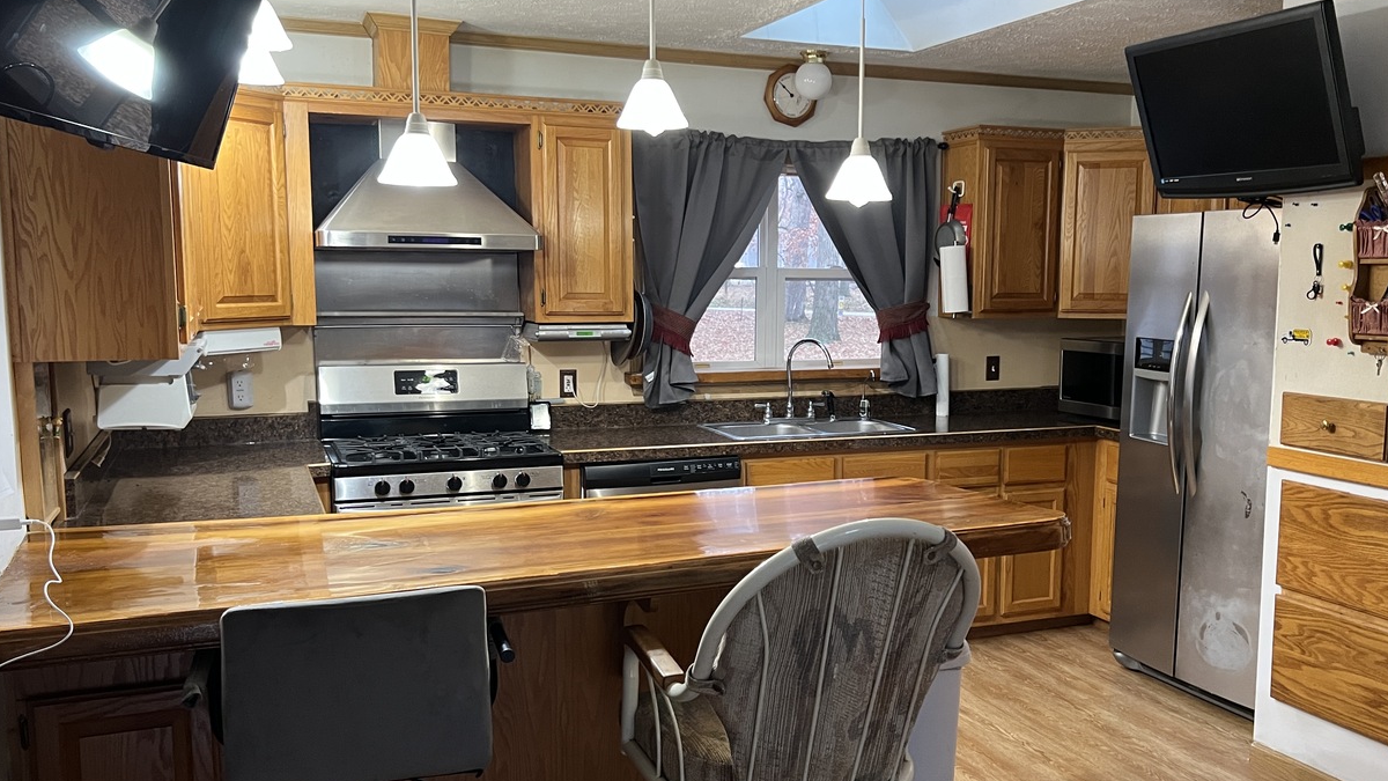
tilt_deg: -7.2
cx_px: 753
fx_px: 1251
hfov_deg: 57.9
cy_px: 422
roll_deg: -0.1
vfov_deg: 34.6
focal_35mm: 34
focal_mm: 5.7
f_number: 1.5
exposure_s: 1/60
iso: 320
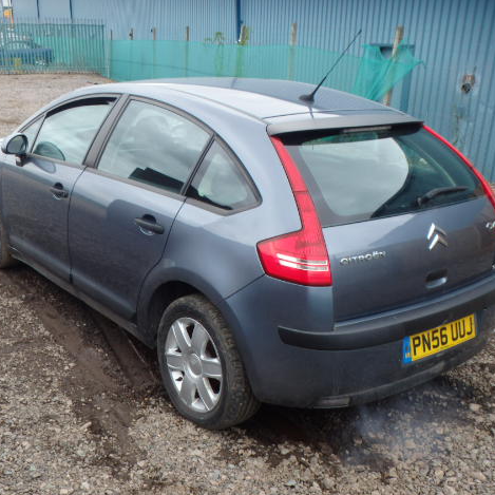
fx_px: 663
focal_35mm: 41
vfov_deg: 40.9
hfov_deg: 40.9
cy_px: 251
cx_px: 237
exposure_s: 1/80
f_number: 4.4
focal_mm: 6.1
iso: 125
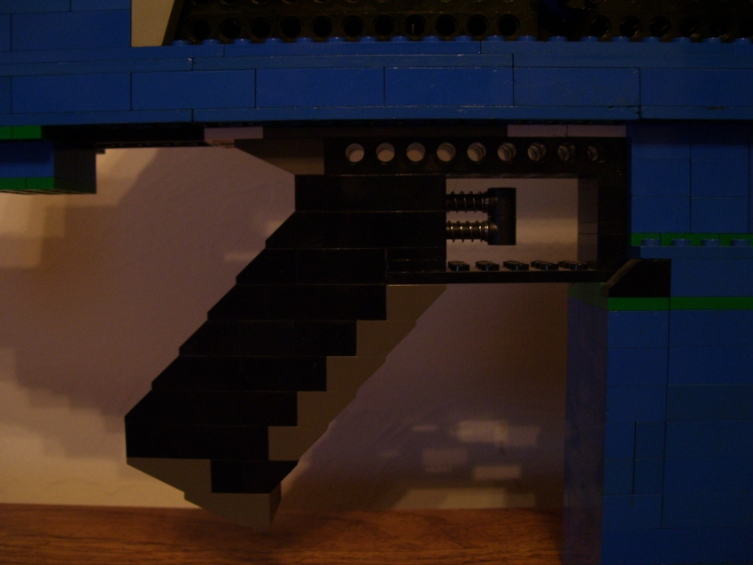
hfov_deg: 50.1
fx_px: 805
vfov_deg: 38.7
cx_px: 376
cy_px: 282
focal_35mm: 37
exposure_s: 1/8
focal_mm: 6
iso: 160
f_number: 2.7
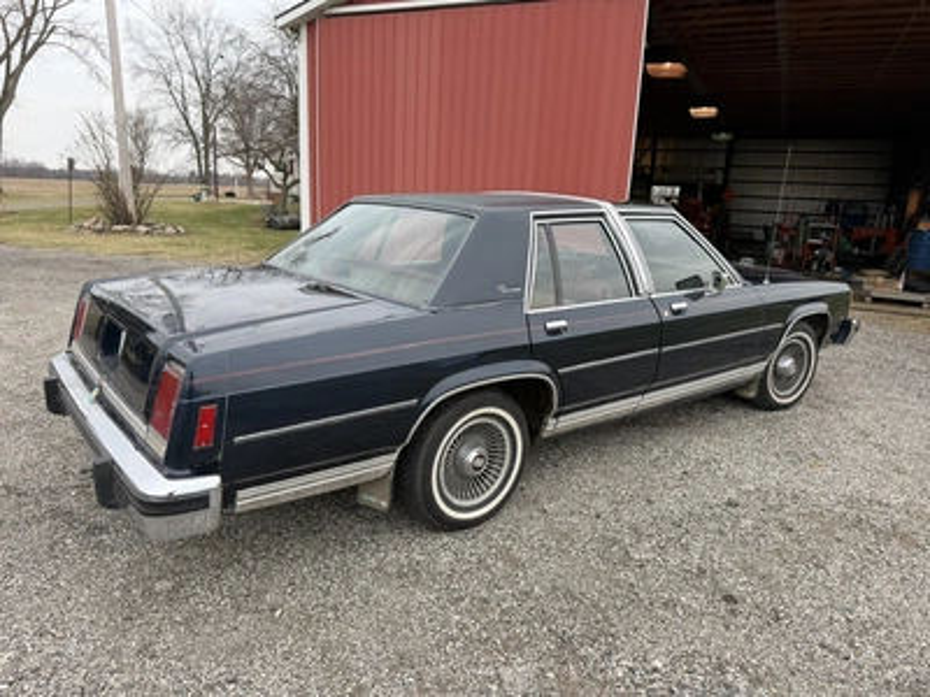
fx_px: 645
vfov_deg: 56.8
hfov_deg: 71.6
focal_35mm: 24
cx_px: 465
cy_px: 348
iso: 80
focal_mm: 6.76
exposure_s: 1/849
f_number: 1.78
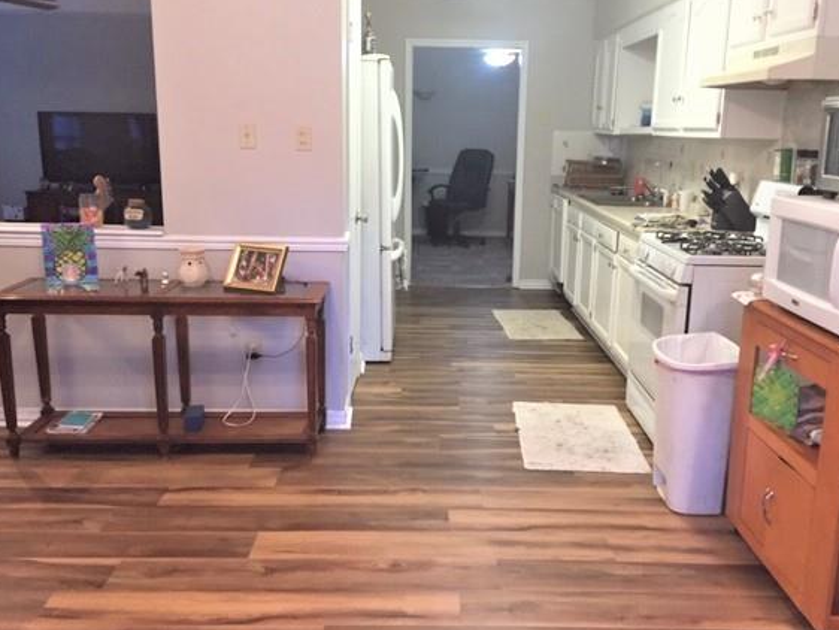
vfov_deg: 43.0
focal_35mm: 33
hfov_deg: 55.3
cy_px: 303
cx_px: 443
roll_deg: -1.9
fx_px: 800
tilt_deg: -12.5
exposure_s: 1/30
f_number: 2.2
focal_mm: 4.15
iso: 160
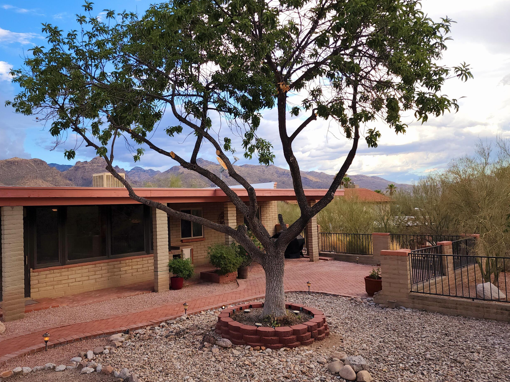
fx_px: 413
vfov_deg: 49.7
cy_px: 185
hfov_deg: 62.8
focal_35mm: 28
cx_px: 202
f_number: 1.8
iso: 12
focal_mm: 6.4
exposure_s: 1/204
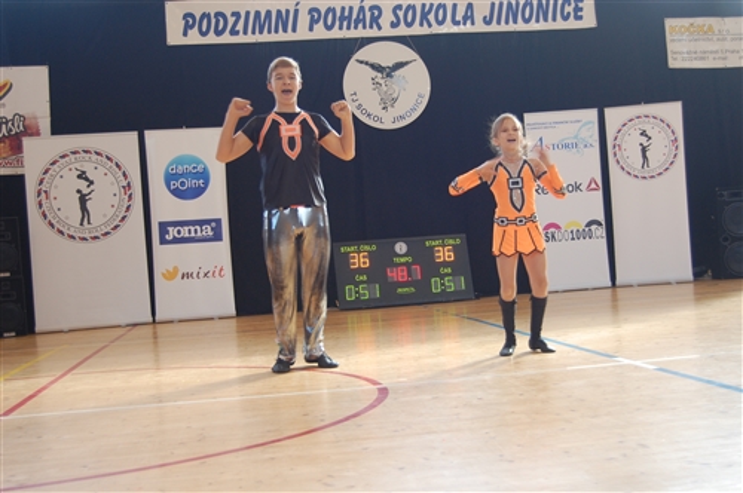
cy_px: 246
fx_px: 989
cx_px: 372
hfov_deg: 41.2
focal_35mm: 48
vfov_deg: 28.0
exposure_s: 1/50
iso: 400
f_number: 4.5
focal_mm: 32
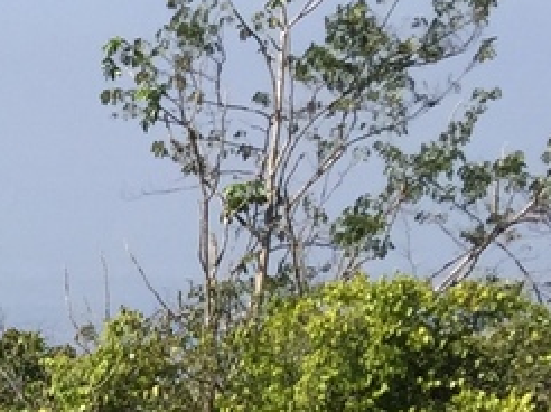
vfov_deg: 7.6
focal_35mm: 189
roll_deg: +0.2
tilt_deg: -10.5
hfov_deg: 8.9
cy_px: 699
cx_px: -1019
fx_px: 3005
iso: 32
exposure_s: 1/1582
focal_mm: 4.15
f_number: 2.2
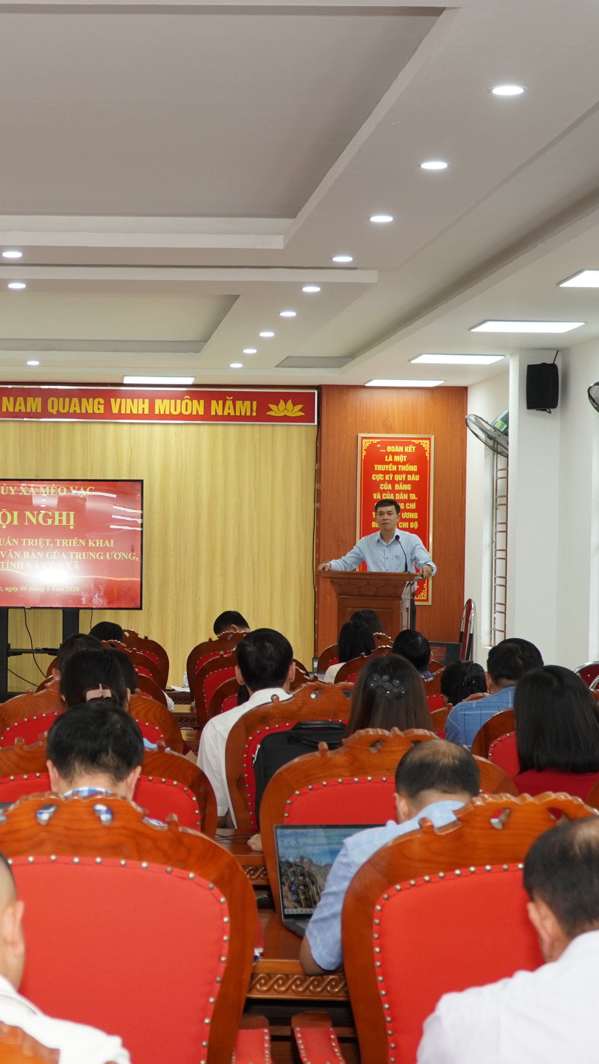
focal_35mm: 62
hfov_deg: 18.9
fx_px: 1750
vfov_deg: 33.8
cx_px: 9
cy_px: 536
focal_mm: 26
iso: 500
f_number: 4
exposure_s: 1/160
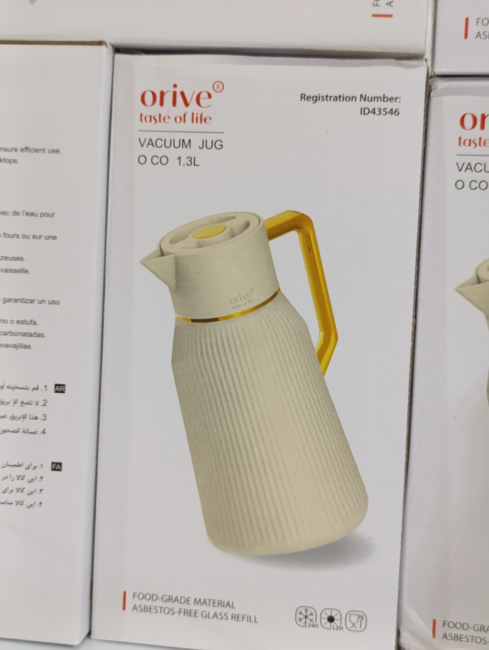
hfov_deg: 31.6
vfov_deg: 41.2
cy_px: 325
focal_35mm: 46
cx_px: 244
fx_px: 864
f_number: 1.6
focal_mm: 6.14
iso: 800
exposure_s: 1/50
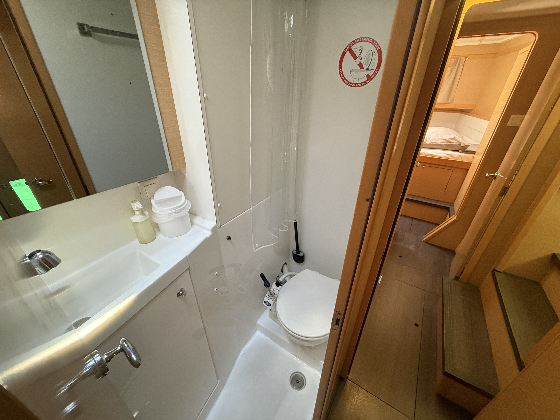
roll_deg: -1.5
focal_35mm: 14
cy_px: 210
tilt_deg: -27.3
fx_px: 226
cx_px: 280
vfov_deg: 85.7
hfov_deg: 102.1
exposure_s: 1/60
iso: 400
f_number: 2.2
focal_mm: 2.22
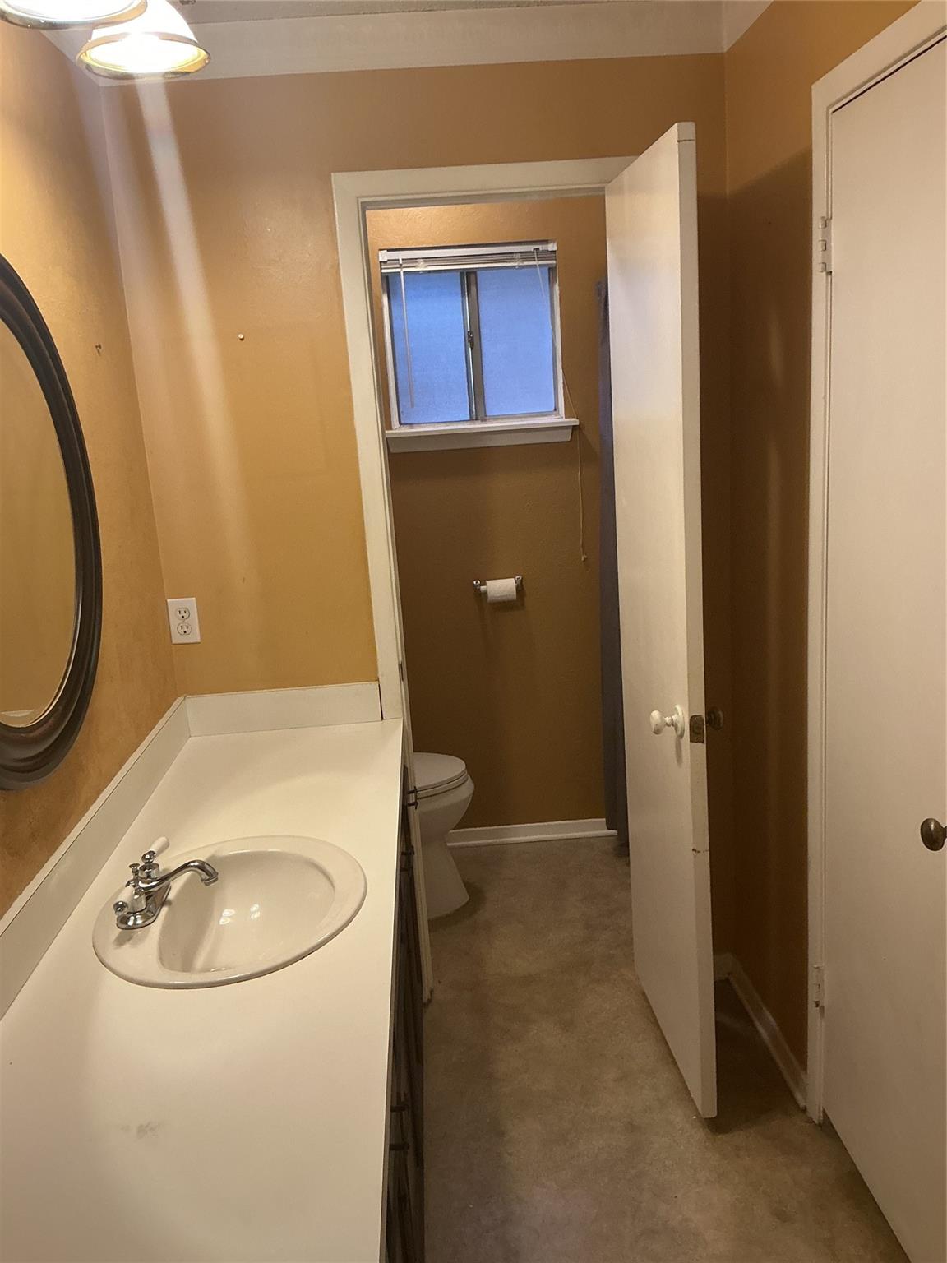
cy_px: 632
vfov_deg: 61.7
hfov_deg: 48.2
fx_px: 1058
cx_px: 474
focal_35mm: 29
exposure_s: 1/60
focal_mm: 3
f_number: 1.8
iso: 125
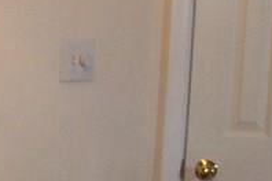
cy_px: 181
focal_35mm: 183
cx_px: -150
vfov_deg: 7.5
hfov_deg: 10.8
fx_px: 1383
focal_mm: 5.6
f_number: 2.7
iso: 140
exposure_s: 1/112
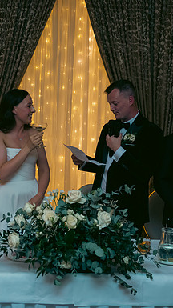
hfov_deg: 19.8
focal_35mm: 60
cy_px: 154
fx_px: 490
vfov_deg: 34.9
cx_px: 29
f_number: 3.5
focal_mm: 38
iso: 800
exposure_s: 1/160
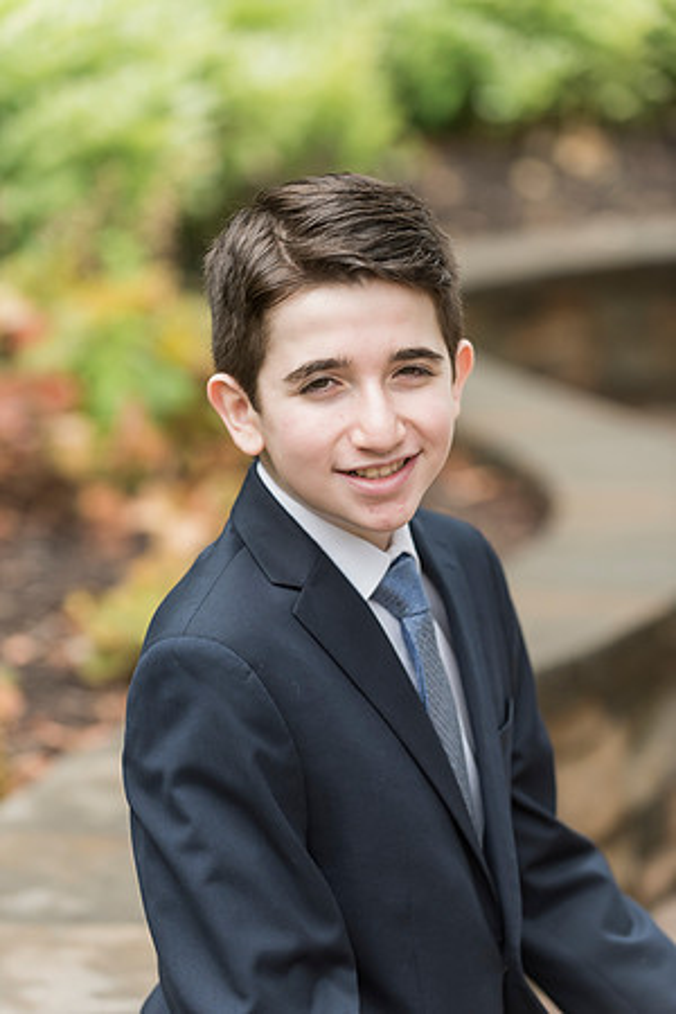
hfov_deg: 10.2
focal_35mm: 135
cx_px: 338
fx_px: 3802
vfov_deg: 15.2
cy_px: 507
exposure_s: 1/400
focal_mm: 135
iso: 400
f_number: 3.5
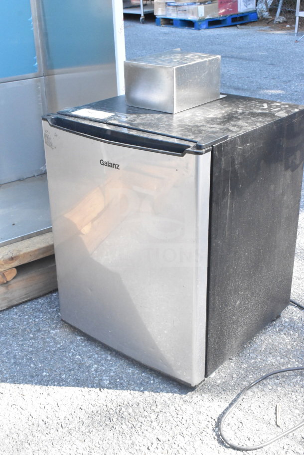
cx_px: 152
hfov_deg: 29.9
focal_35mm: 45
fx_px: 570
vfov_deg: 43.6
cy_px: 228
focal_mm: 30
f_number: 13
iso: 6400
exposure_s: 1/640
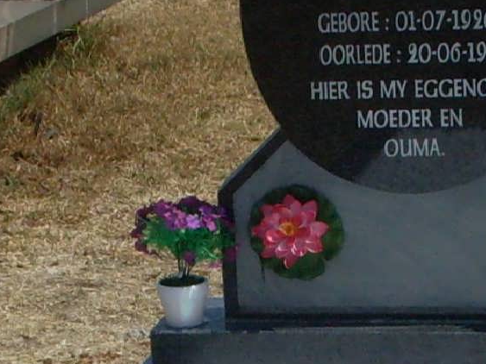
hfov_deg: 24.0
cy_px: 150
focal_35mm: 81
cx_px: 320
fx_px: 1137
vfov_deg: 18.2
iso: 80
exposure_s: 1/500
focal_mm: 6.3
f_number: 8.4
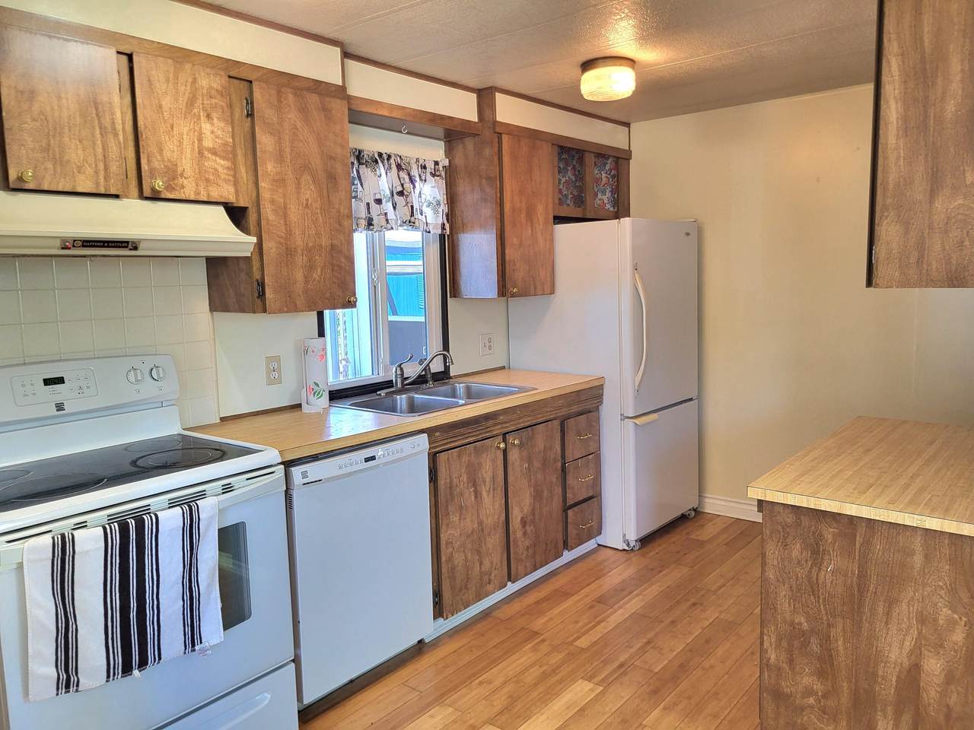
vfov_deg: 53.1
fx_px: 732
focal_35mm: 26
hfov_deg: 67.3
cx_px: 487
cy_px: 365
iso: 250
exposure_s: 1/120
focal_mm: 5.4
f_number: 1.8
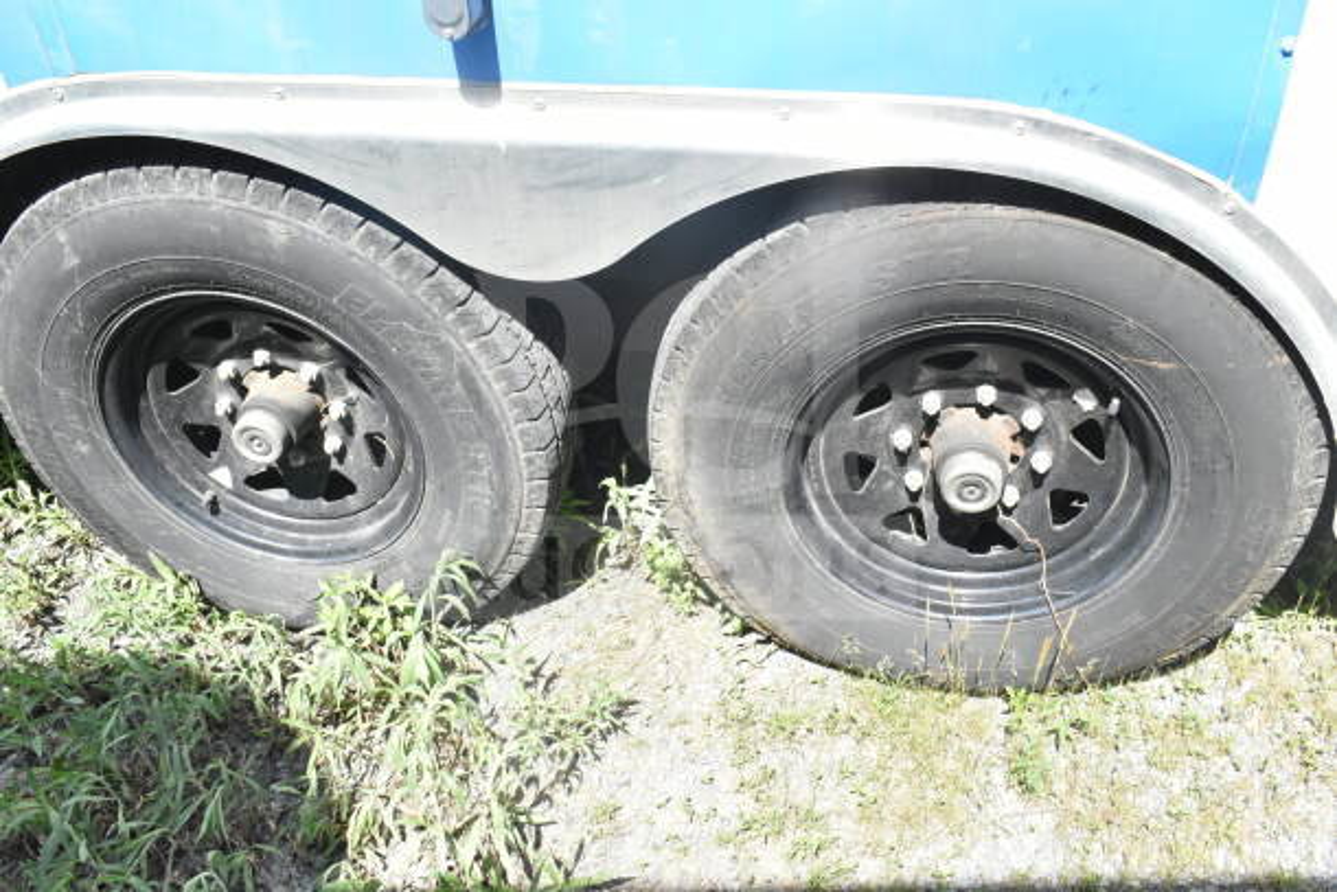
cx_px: 668
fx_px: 1282
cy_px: 446
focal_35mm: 34
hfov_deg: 55.1
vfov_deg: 38.4
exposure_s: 1/500
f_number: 11
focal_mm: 23
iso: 1600
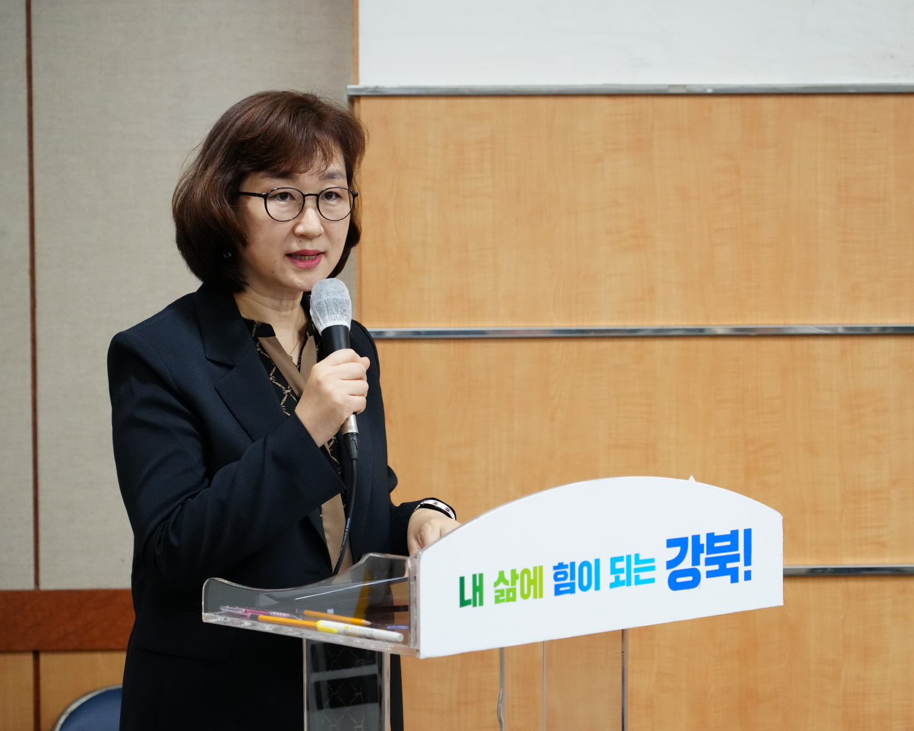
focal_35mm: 103
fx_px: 2787
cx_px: 505
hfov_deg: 18.6
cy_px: 364
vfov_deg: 15.0
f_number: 4.5
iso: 4000
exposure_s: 1/250
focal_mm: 91
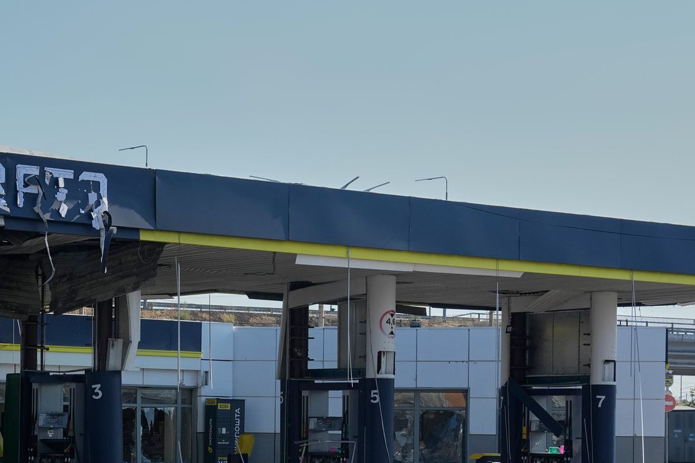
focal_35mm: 99
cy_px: 401
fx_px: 1911
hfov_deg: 20.3
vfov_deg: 13.7
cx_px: 95
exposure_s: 1/1000
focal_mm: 53
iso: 640
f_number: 9
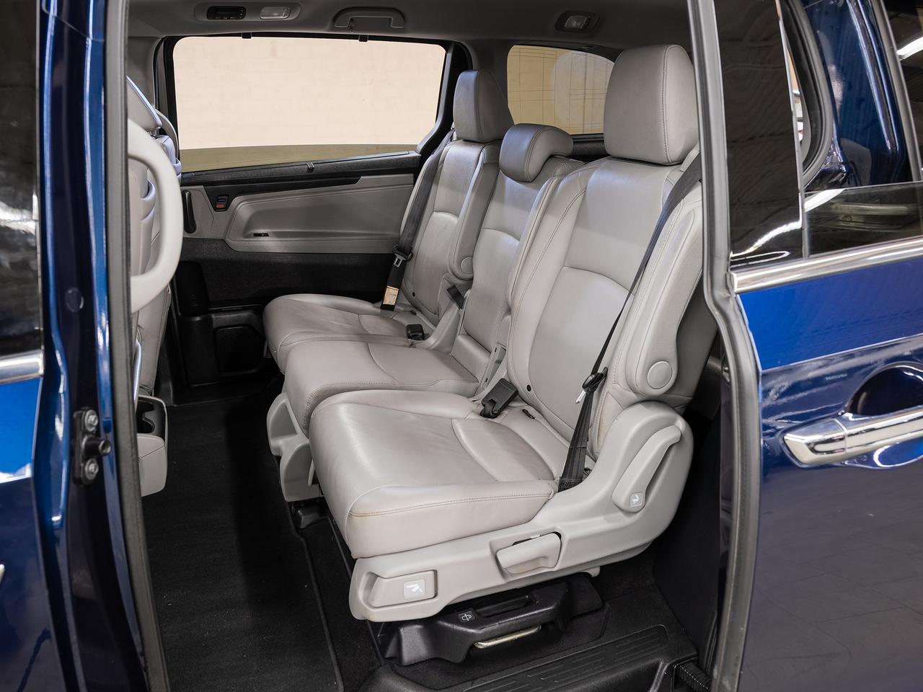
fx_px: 692
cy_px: 346
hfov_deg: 67.4
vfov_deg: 53.1
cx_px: 462
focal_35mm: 26
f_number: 5.6
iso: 100
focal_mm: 24
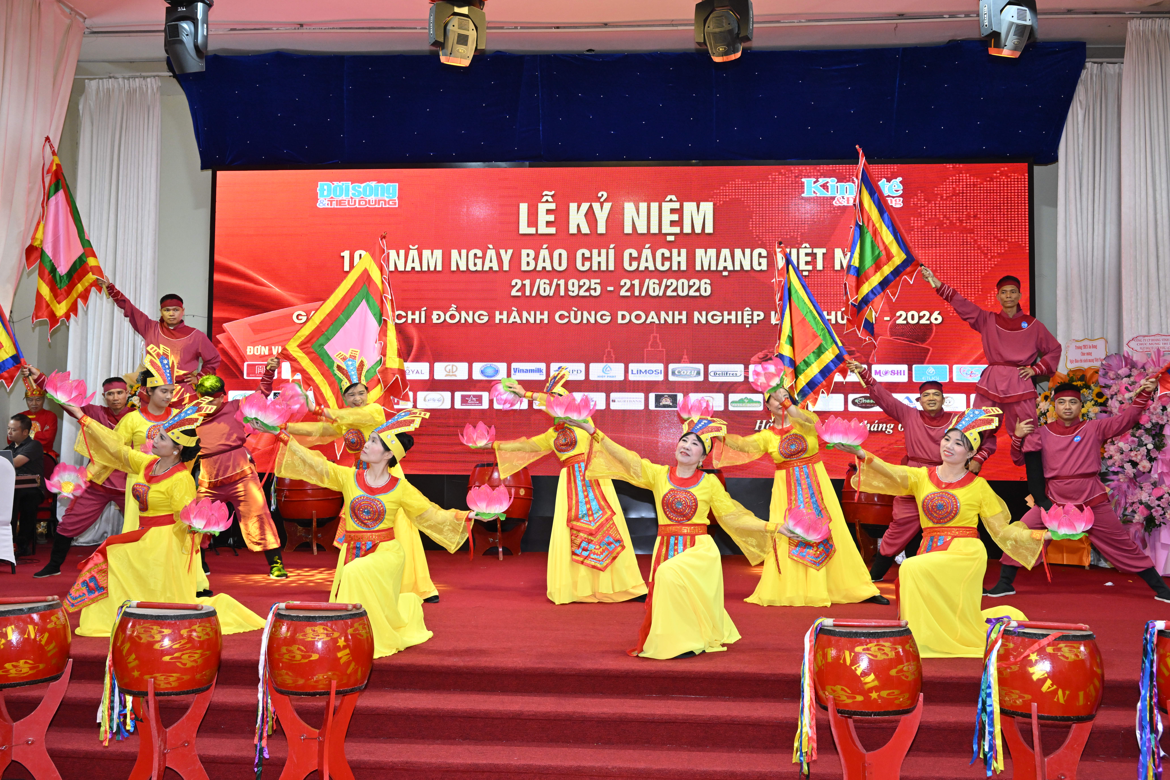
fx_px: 1105
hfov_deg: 55.8
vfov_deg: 38.9
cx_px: 585
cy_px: 390
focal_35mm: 34
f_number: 6.3
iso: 1600
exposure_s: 1/100
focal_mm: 34
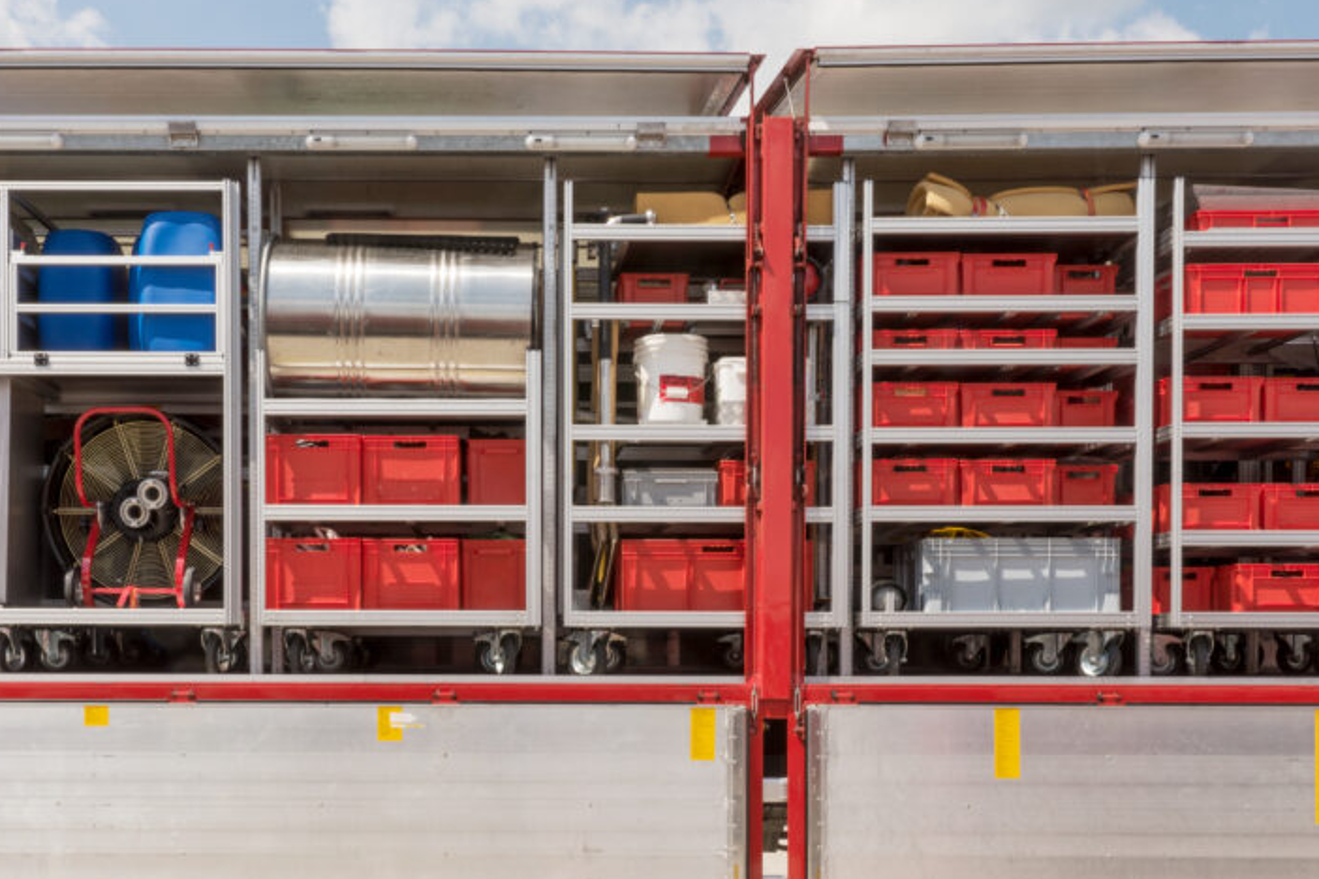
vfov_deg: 37.8
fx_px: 1282
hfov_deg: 54.4
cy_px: 390
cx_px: 652
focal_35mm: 35
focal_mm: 24
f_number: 22
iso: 100
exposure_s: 1/40
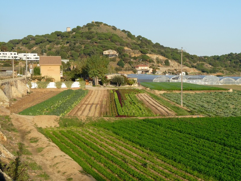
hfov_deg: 25.0
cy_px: 90
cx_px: 120
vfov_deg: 18.9
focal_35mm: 78
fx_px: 543
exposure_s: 1/320
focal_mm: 13.8
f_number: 5.6
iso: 100
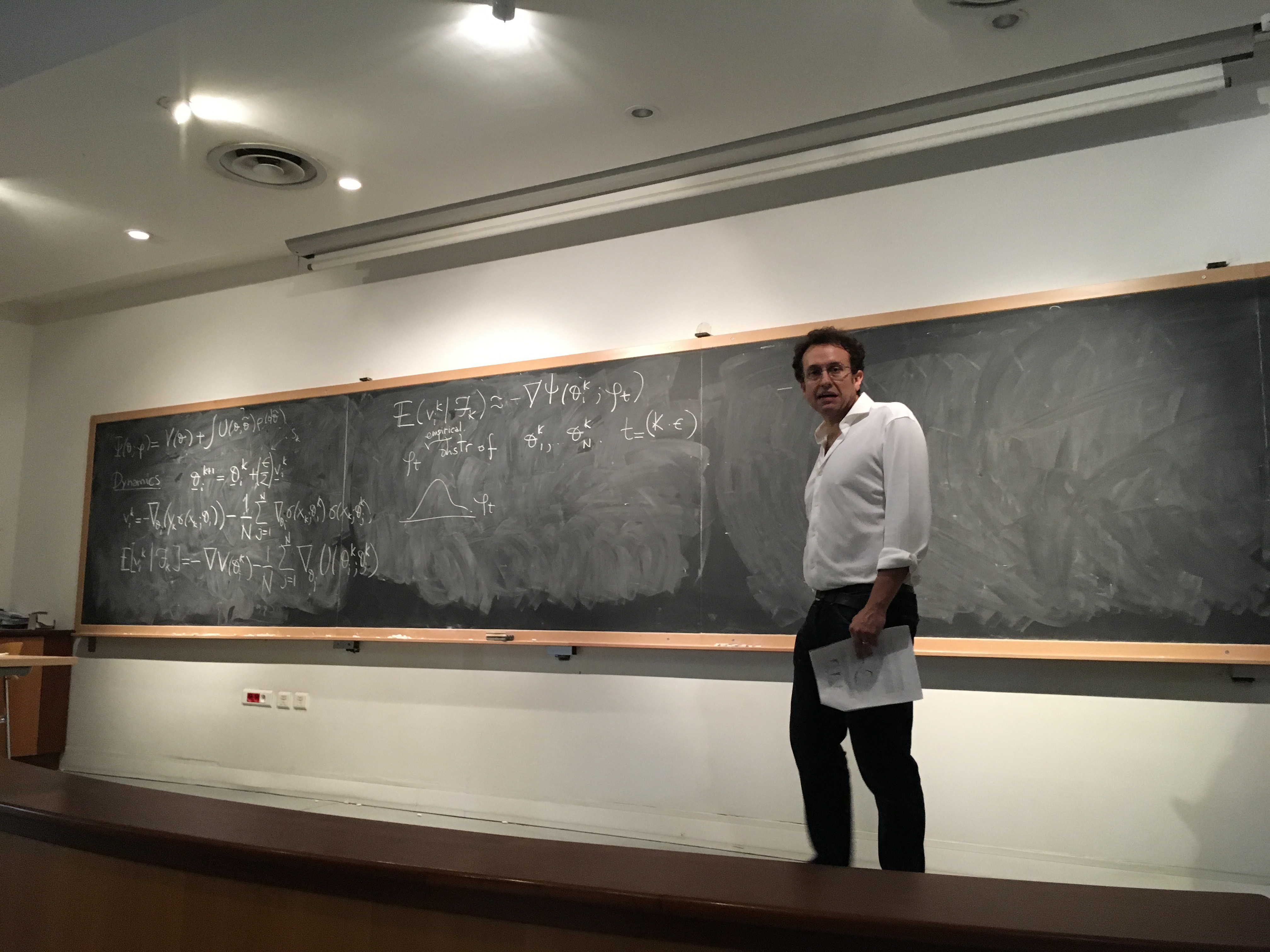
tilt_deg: +6.3
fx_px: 1064
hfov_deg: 61.7
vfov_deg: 48.2
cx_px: 635
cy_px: 476
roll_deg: +0.3
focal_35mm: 29
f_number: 2.2
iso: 200
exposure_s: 1/20
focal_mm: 4.15
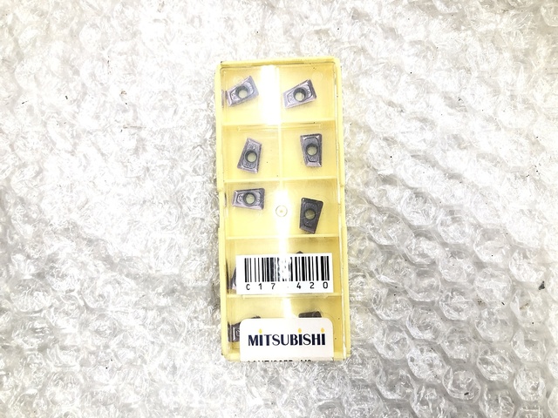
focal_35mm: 28
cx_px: 279
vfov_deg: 49.7
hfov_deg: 63.4
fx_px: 451
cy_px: 209
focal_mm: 3.99
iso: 40
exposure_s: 1/20
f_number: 1.8
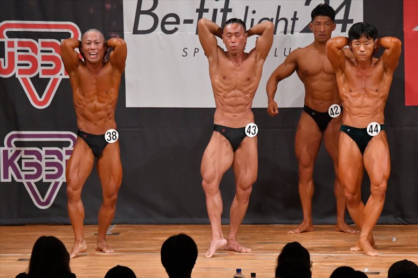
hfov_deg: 7.2
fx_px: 3308
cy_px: 139
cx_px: 209
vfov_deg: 4.8
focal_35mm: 285
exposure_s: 1/400
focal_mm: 190
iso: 7200
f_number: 5.6
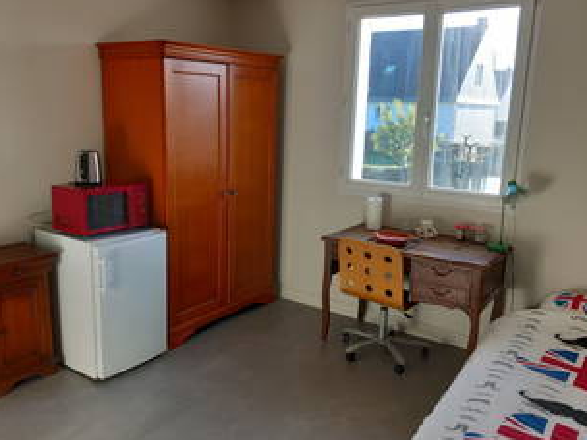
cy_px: 224
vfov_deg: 44.2
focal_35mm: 32
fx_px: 543
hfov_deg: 56.8
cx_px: 276
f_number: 1.8
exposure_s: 1/50
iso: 25
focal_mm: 4
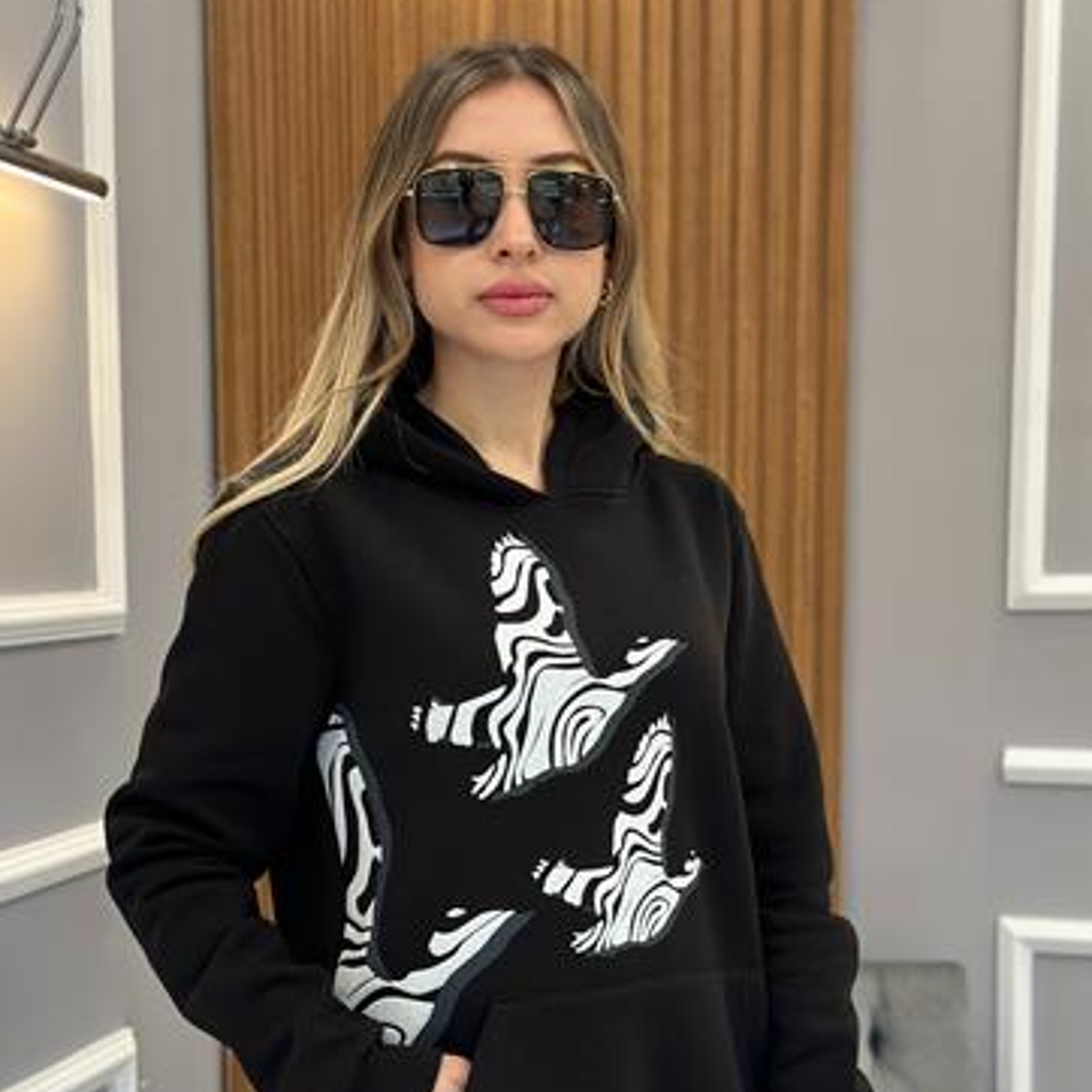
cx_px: 540
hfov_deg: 28.2
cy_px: 763
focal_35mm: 61
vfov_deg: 27.9
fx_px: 2177
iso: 100
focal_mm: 6.86
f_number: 1.78
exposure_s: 1/100
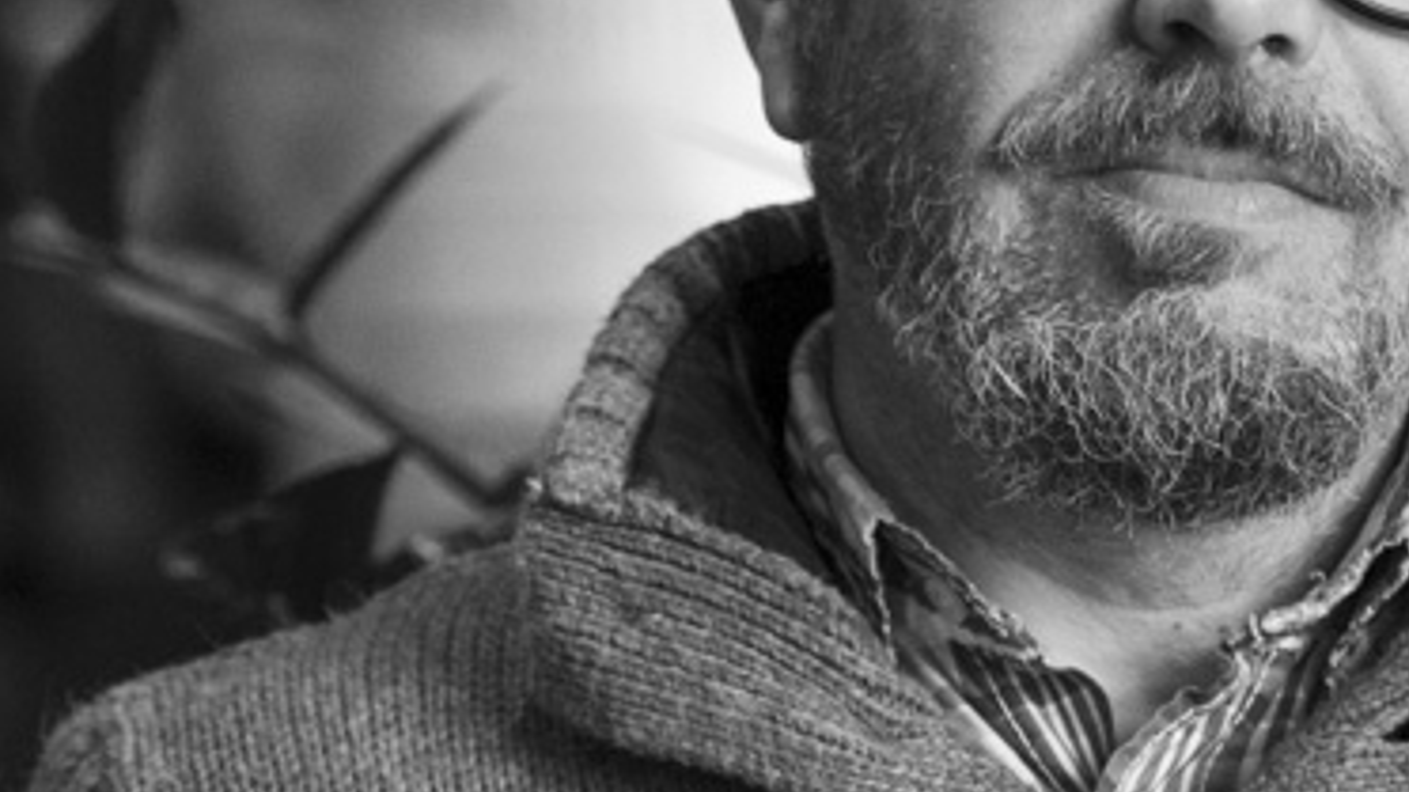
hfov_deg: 12.4
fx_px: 6462
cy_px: 195
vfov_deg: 7.0
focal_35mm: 173
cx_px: 1182
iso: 1250
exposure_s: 1/250
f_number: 2.8
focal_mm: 70
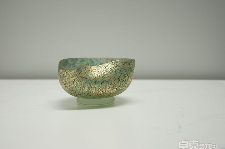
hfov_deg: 25.4
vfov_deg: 17.0
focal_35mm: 80
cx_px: 101
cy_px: 74
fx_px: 499
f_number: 5.6
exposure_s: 1/160
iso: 400
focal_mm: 48
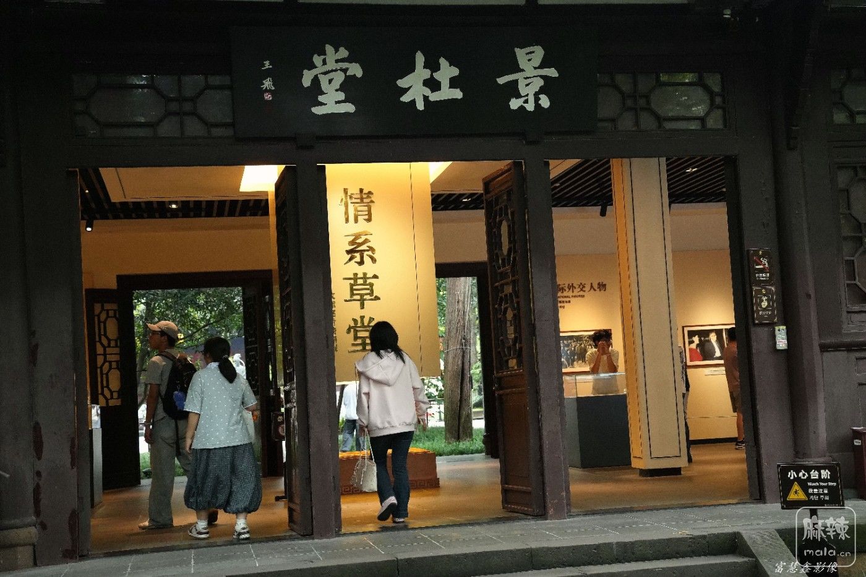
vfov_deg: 27.0
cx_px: 433
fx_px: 1203
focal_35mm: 50
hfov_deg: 39.6
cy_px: 288
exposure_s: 1/160
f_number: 4
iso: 5000
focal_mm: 50
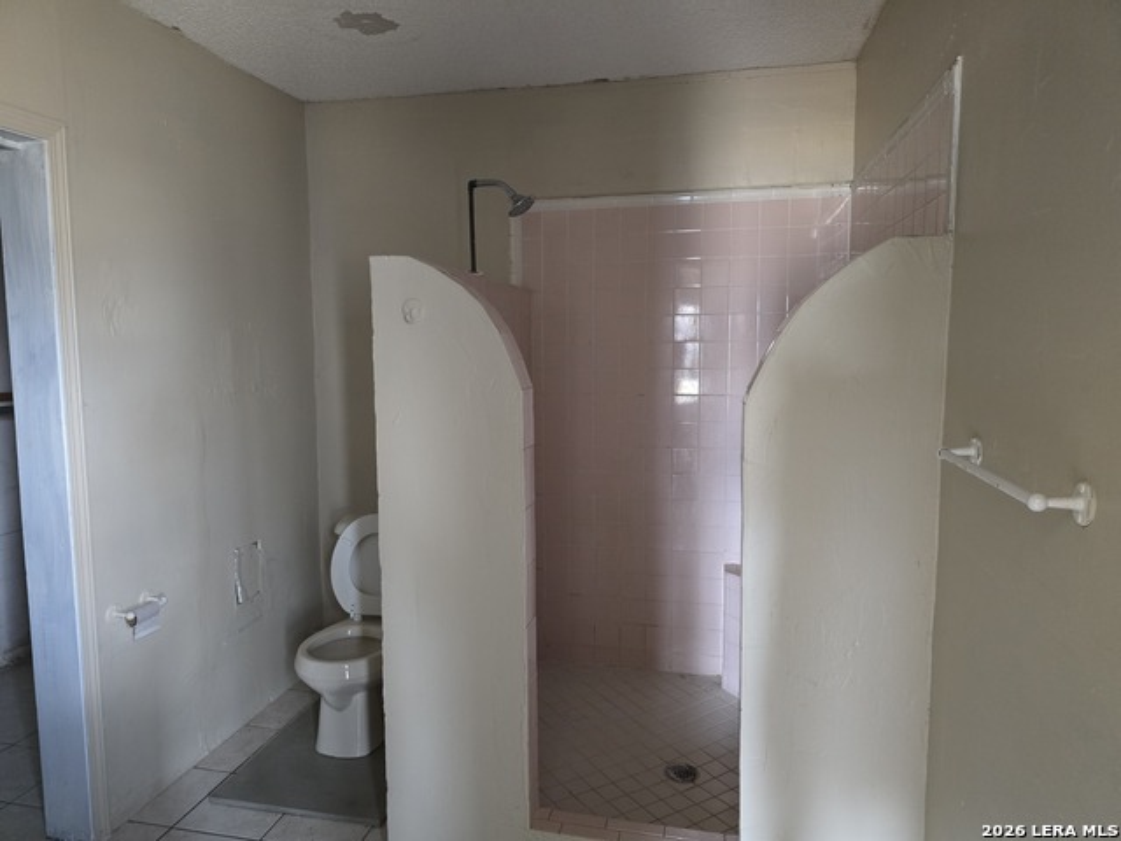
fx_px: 745
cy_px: 420
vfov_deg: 58.9
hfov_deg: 73.9
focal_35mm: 23
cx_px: 560
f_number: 1.7
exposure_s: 1/60
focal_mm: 6.3
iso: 1250
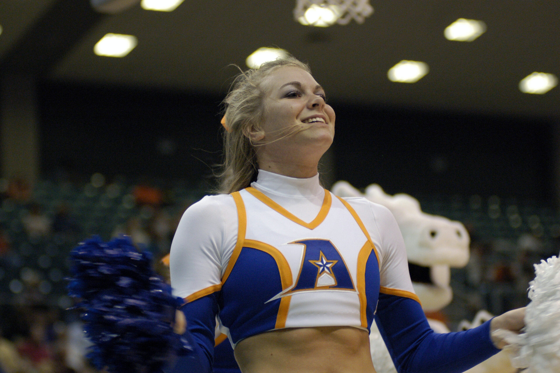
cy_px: 186
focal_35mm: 120
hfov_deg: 17.1
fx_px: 1865
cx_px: 280
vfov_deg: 11.4
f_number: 2.8
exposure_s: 1/320
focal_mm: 80
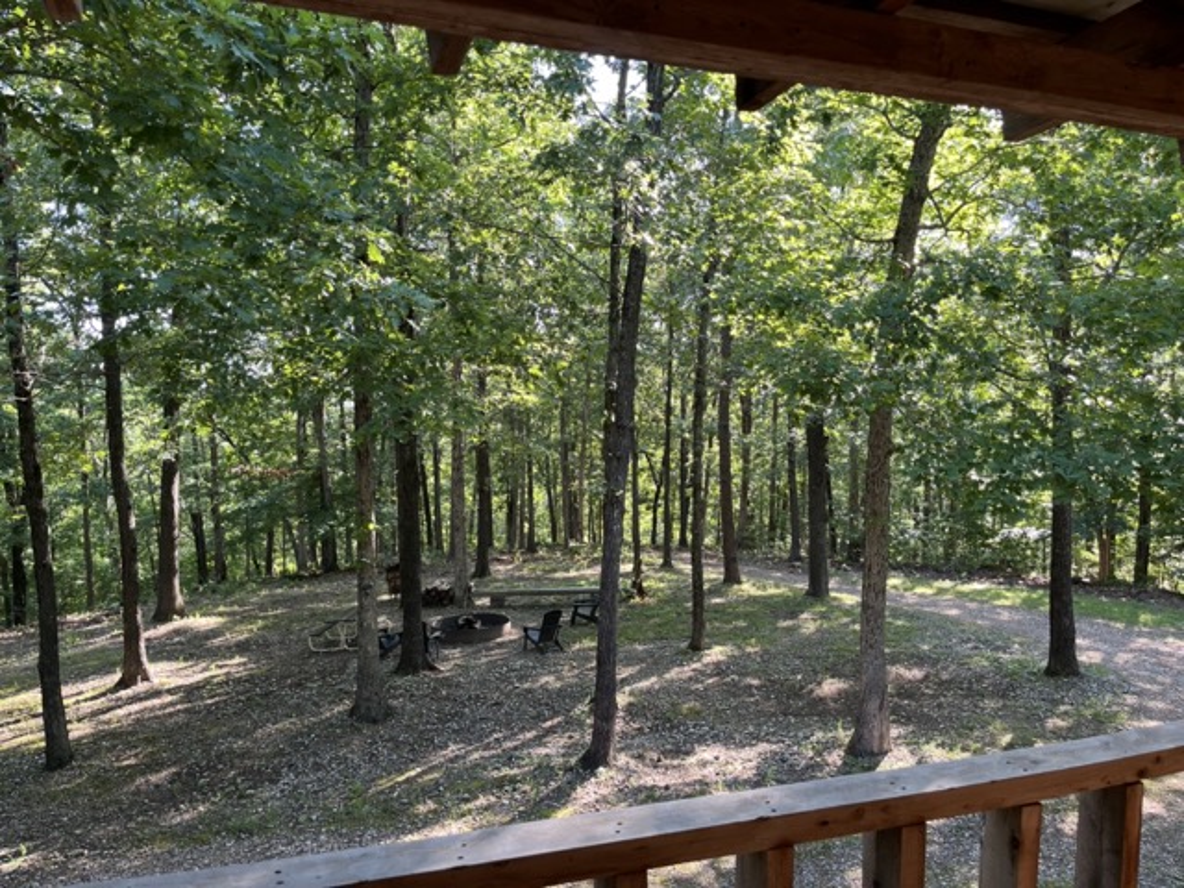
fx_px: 889
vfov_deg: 53.1
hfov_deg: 67.3
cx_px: 592
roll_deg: +0.3
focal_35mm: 26
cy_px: 444
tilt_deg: -3.8
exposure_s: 1/122
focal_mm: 5.1
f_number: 1.6
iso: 64
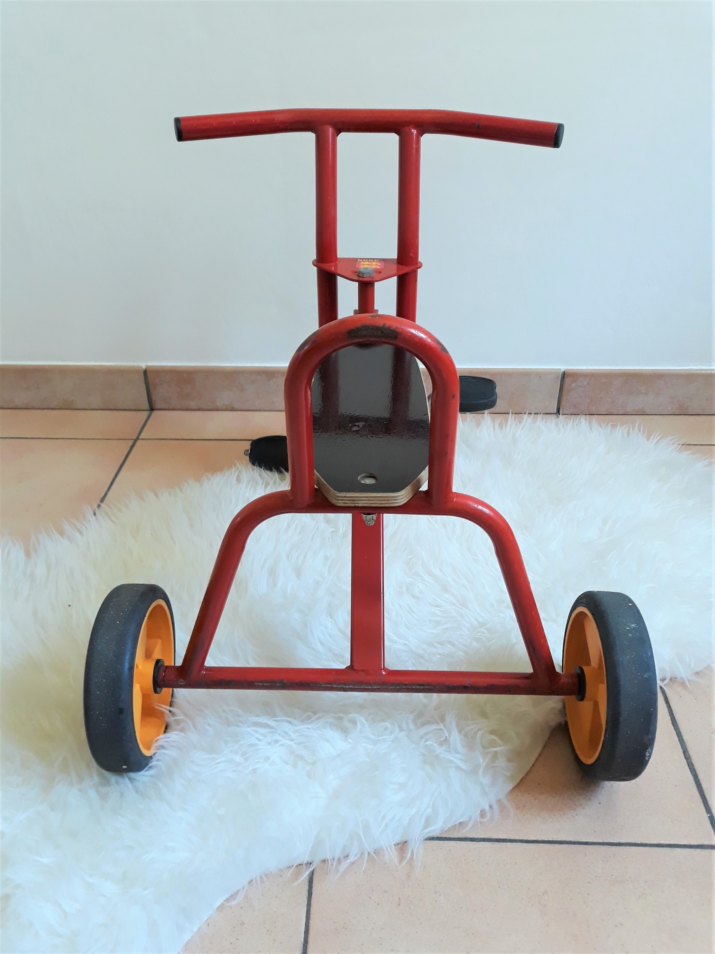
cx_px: 358
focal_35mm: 27
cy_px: 477
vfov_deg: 65.3
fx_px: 744
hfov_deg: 51.4
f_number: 1.7
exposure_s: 1/50
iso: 125
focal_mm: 3.71
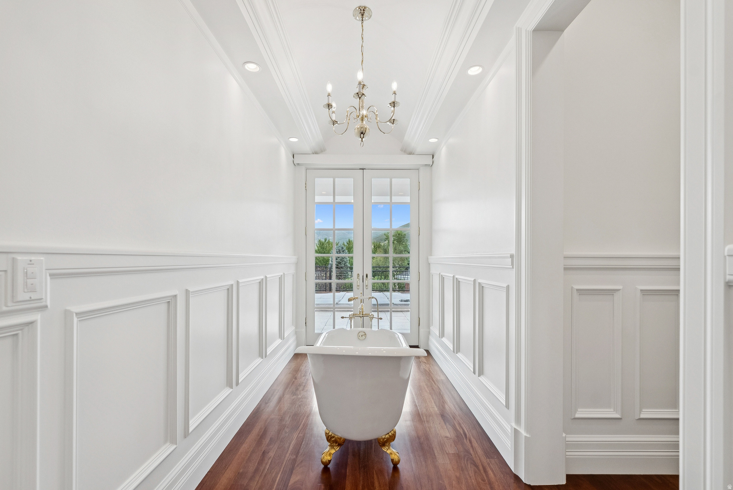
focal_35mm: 14
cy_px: 245
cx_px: 366
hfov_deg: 104.2
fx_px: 285
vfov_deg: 81.3
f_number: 6.3
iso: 1600
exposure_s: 1/250
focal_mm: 14
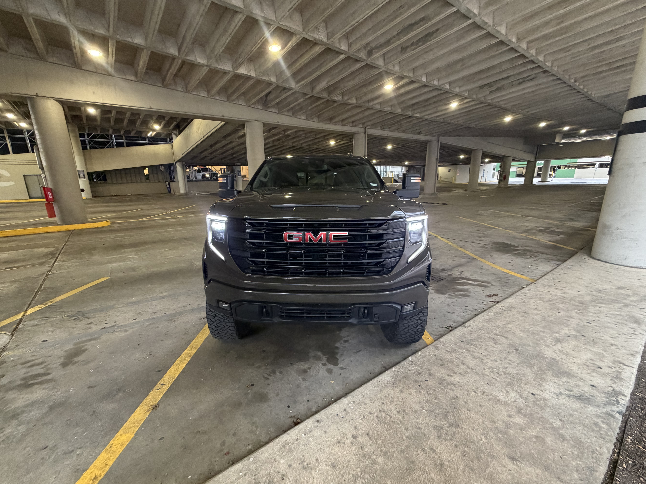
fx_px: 280
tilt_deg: -14.1
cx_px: 309
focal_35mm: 15
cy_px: 250
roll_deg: +1.1
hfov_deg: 98.1
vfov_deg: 81.7
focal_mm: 2.22
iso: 320
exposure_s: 1/62
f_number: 2.2
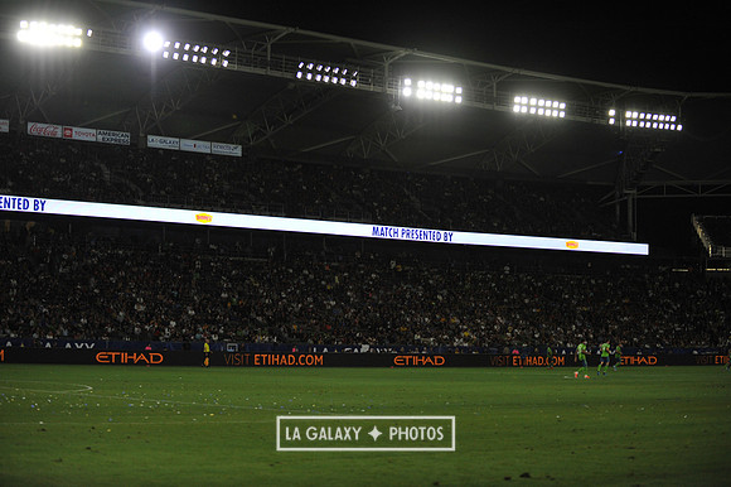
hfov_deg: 28.9
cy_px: 244
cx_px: 366
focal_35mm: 70
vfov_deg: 19.4
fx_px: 1421
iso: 1600
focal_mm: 70
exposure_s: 1/3200
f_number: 2.8
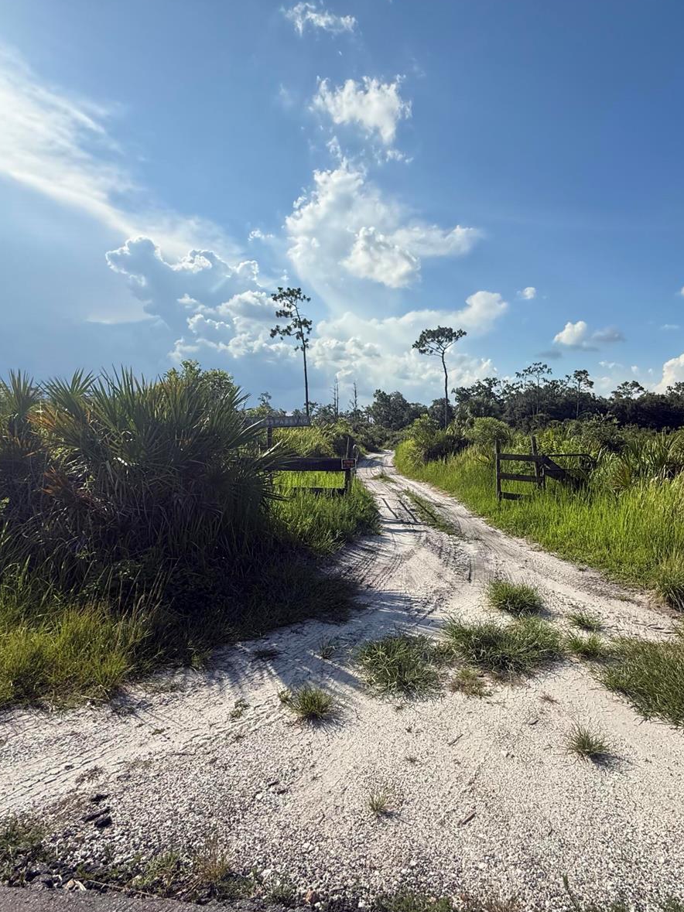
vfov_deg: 84.7
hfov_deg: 67.3
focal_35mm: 19
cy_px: 454
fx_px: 501
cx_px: 439
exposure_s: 1/1795
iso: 80
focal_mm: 2.22
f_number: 2.2
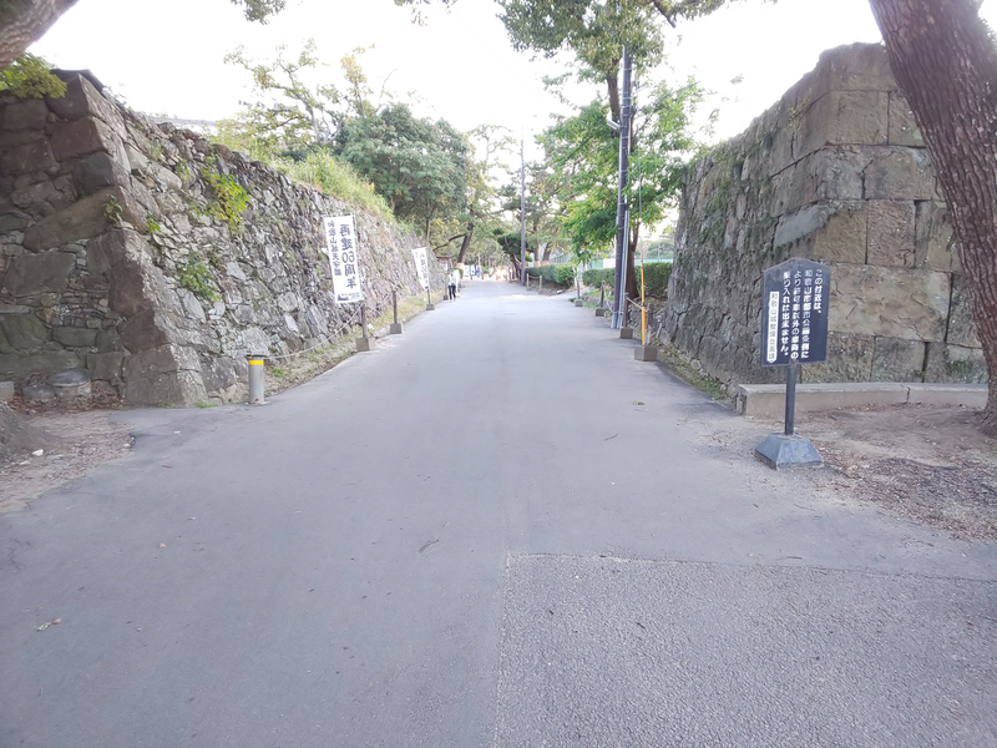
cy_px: 374
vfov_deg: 66.0
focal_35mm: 20
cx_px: 498
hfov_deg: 81.7
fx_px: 576
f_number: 1.94
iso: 106
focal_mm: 3.45
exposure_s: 1/33
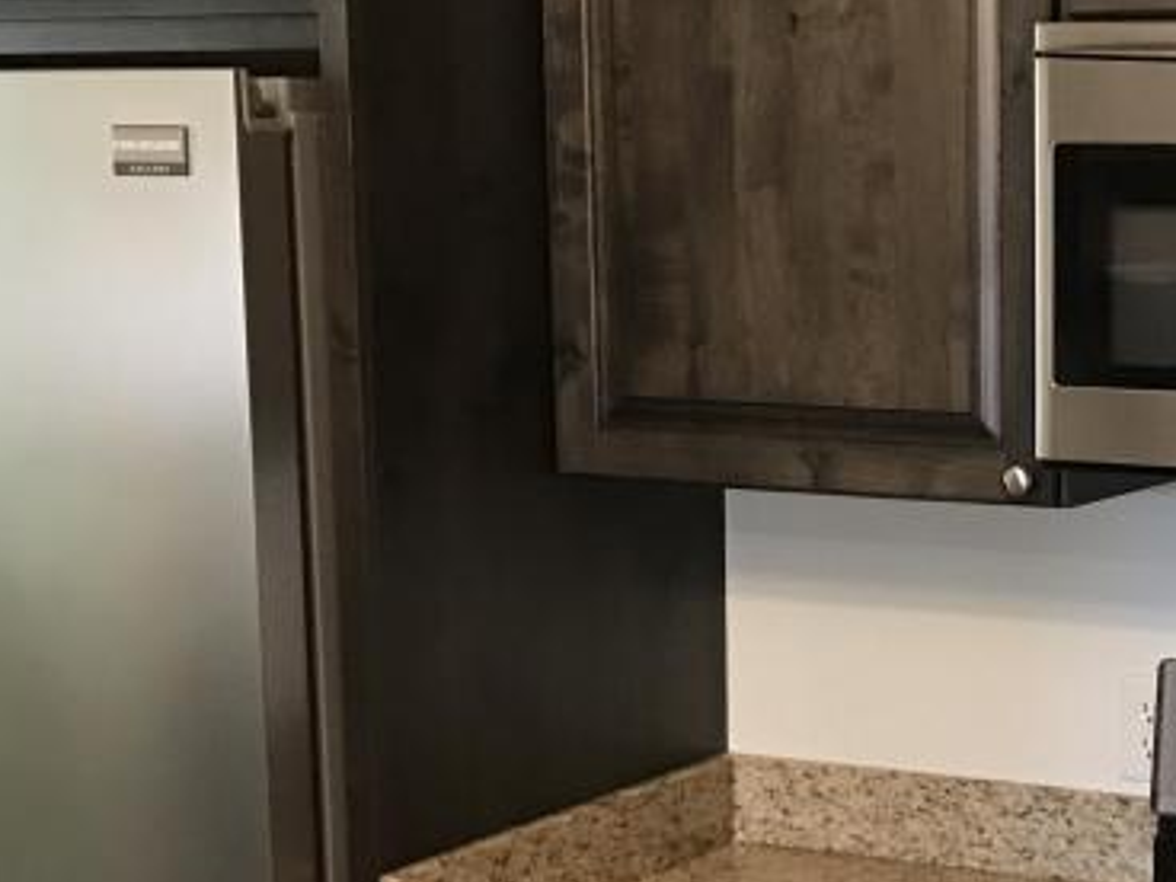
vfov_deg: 18.8
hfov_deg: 24.0
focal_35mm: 78
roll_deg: -0.2
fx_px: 2650
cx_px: 1150
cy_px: 601
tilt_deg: -8.4
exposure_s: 1/15
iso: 50
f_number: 1.8
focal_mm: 3.99
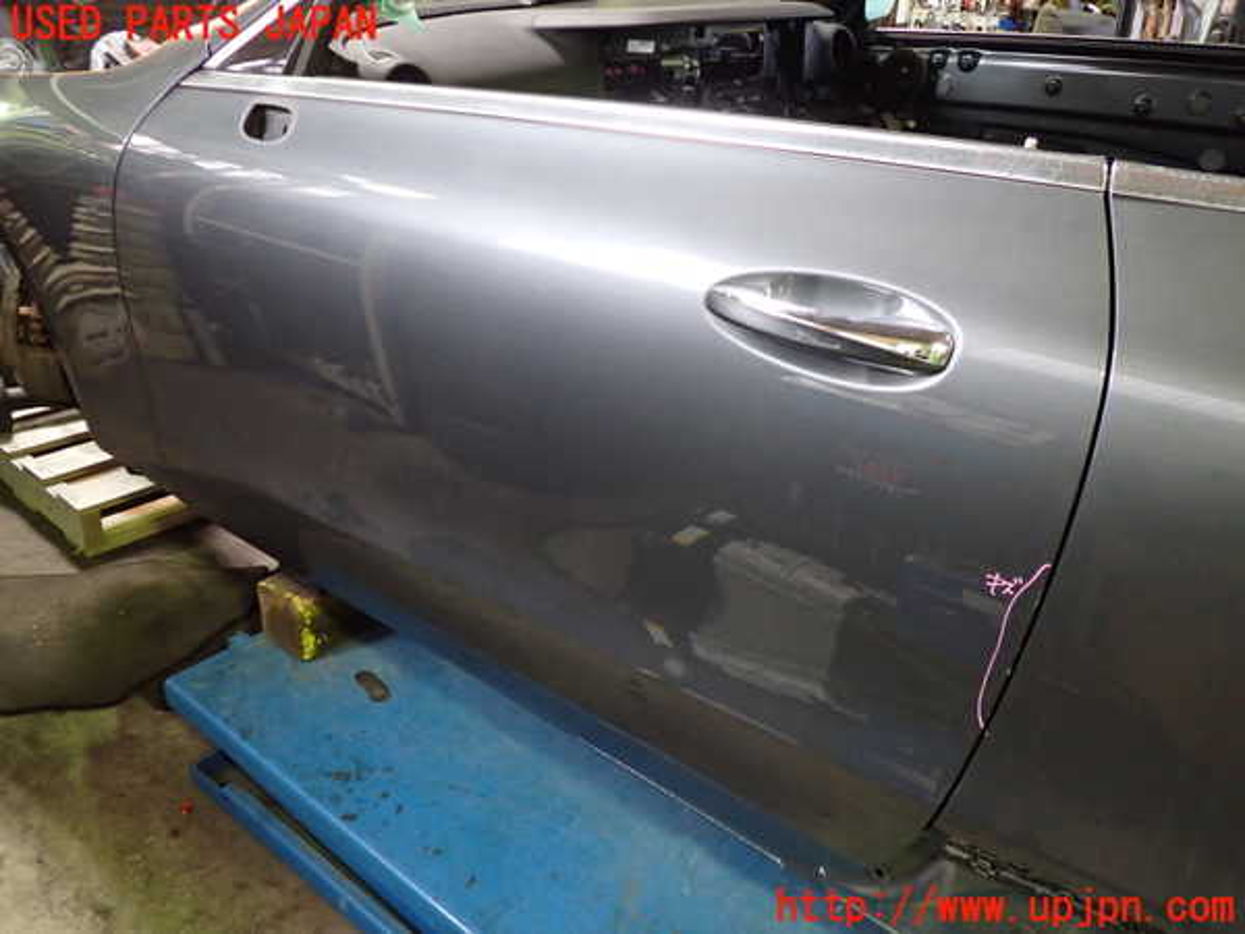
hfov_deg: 60.0
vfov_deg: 46.8
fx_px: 1079
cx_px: 622
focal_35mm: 30
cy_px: 467
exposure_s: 1/30
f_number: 2.3
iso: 640
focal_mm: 5.4
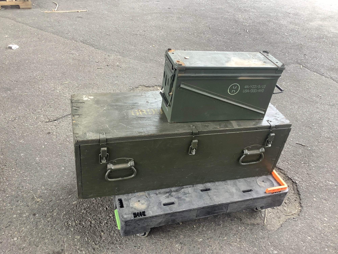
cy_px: 127
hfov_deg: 58.4
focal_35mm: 31
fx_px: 303
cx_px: 169
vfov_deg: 45.4
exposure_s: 1/120
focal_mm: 3.3
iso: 40
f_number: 2.4
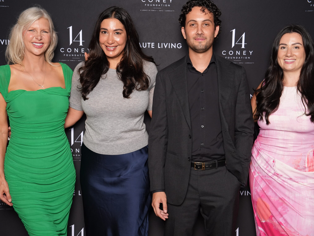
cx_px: 163
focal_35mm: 52
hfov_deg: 36.8
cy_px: 122
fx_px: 472
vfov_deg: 28.0
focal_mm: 43
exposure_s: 1/200
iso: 1000
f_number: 5
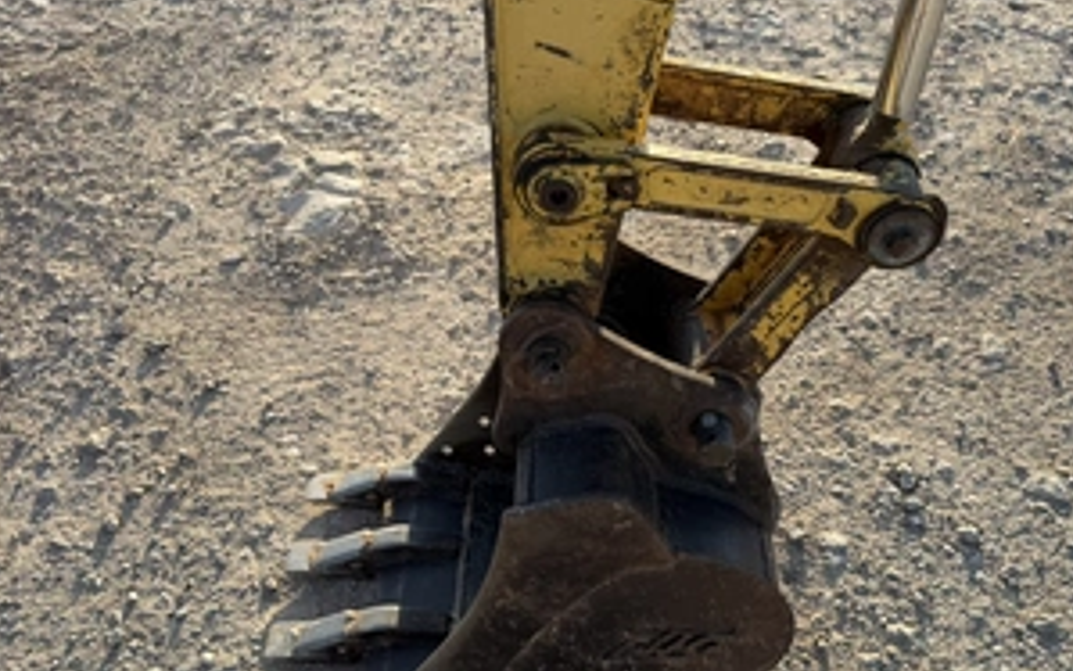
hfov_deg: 56.5
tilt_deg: -46.4
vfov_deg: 37.2
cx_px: 610
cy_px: 380
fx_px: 994
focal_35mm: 34
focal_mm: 6.76
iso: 80
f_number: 1.78
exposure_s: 1/1156
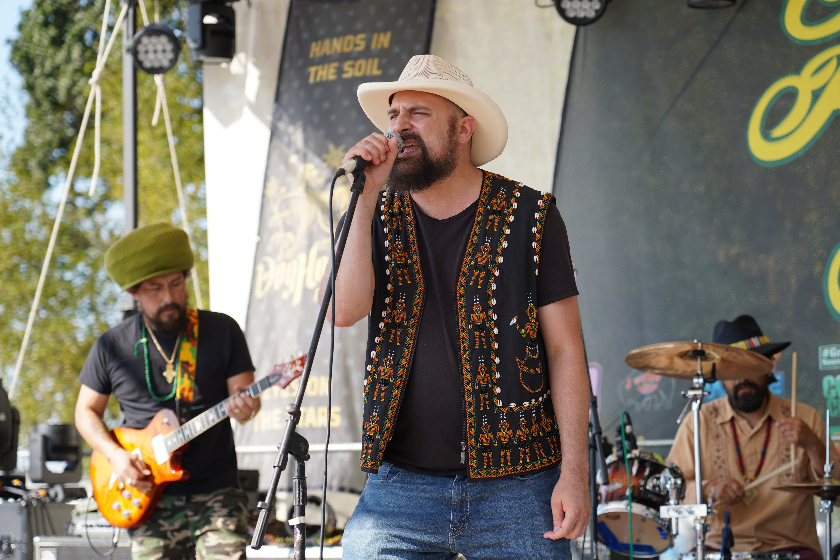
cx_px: 420
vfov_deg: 13.0
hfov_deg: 19.5
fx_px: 2450
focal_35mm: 105
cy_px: 280
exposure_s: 1/200
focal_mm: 105
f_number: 4.5
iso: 100
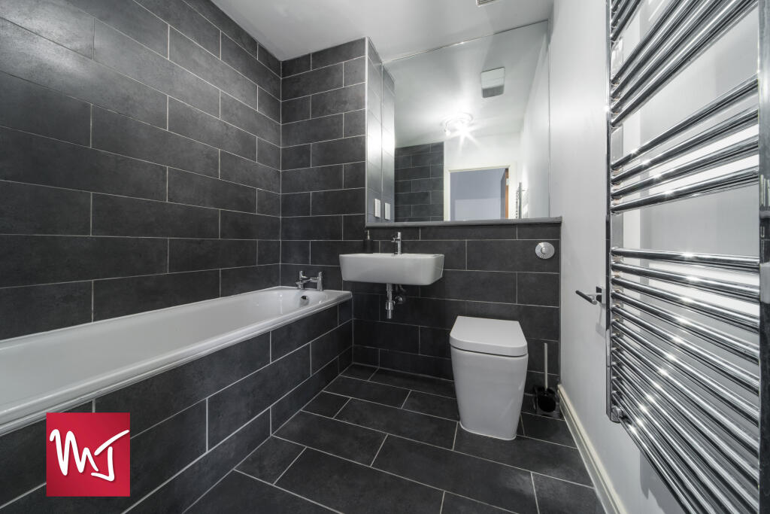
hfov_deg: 112.6
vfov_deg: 90.0
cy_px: 257
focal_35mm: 12
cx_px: 385
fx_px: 257
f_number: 22
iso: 200
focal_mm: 12
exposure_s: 8
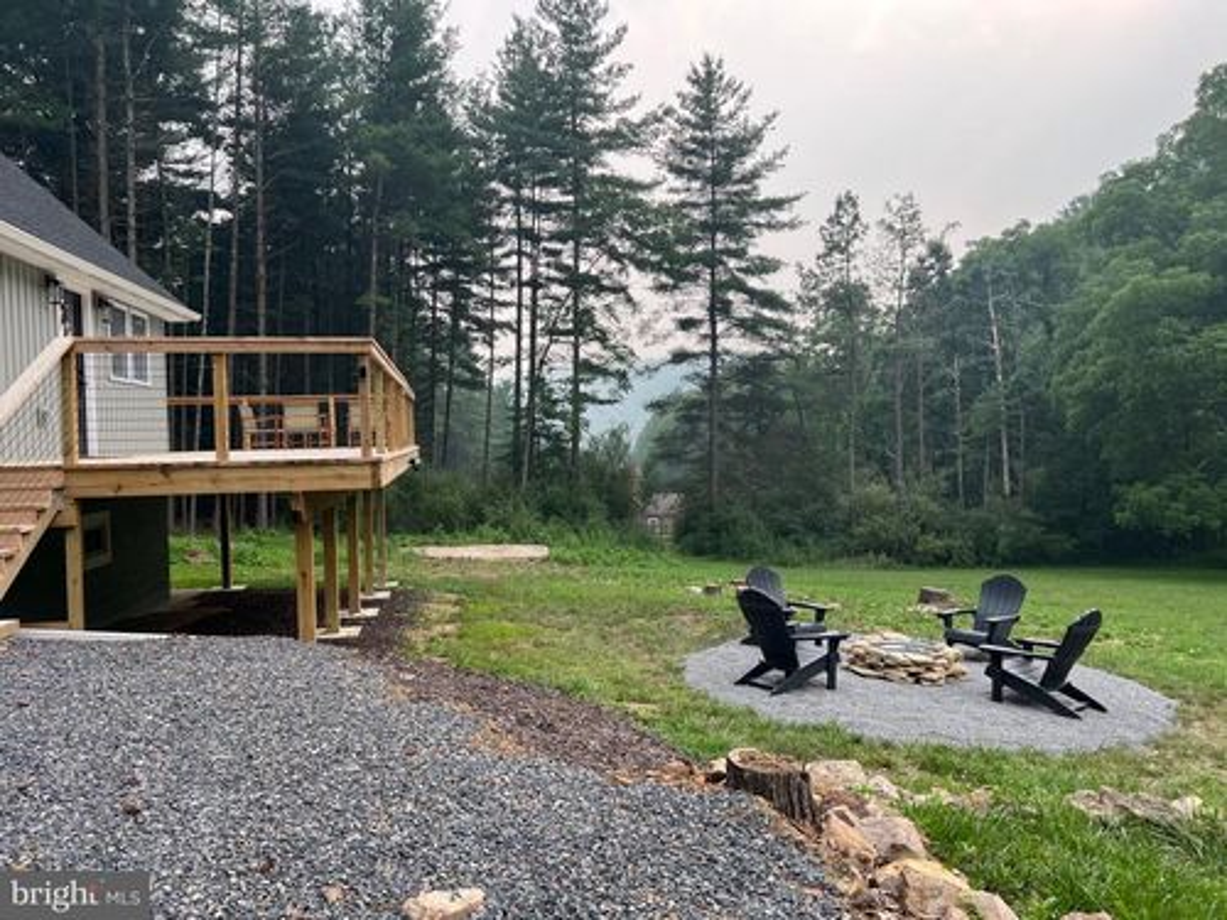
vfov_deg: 53.1
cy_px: 460
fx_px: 922
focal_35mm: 26
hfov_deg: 67.3
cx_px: 614
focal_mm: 5.7
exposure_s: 1/650
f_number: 1.5
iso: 50
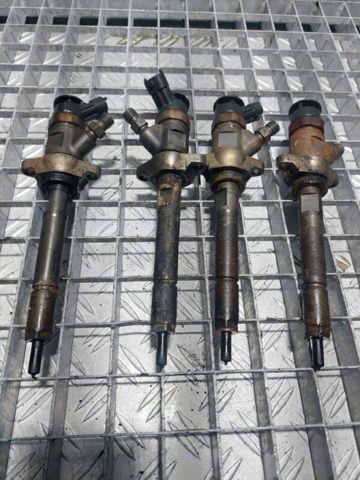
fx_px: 347
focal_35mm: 25
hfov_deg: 54.9
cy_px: 240
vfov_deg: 69.4
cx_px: 180
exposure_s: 1/100
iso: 50
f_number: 1.8
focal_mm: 5.23
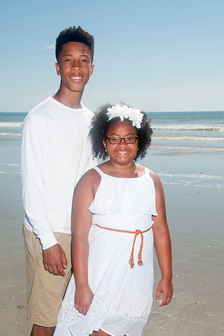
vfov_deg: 36.2
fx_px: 513
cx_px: 111
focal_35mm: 55
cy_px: 169
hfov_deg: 24.6
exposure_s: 1/250
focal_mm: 36
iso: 100
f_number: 11
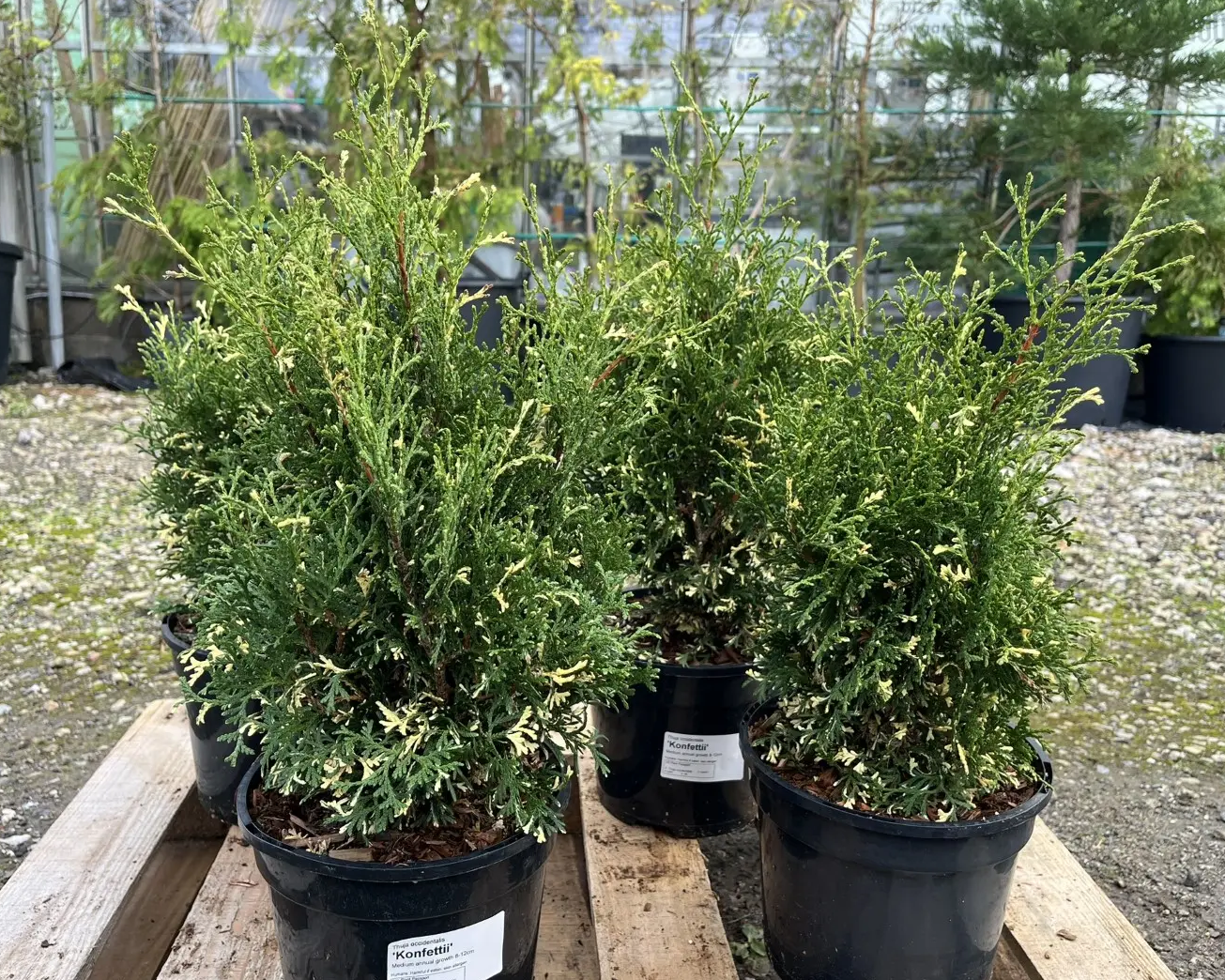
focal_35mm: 28
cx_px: 583
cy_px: 492
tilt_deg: -12.5
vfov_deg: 51.5
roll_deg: -1.9
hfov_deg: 62.2
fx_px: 1015
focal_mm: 5.1
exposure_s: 1/394
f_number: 1.6
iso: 50
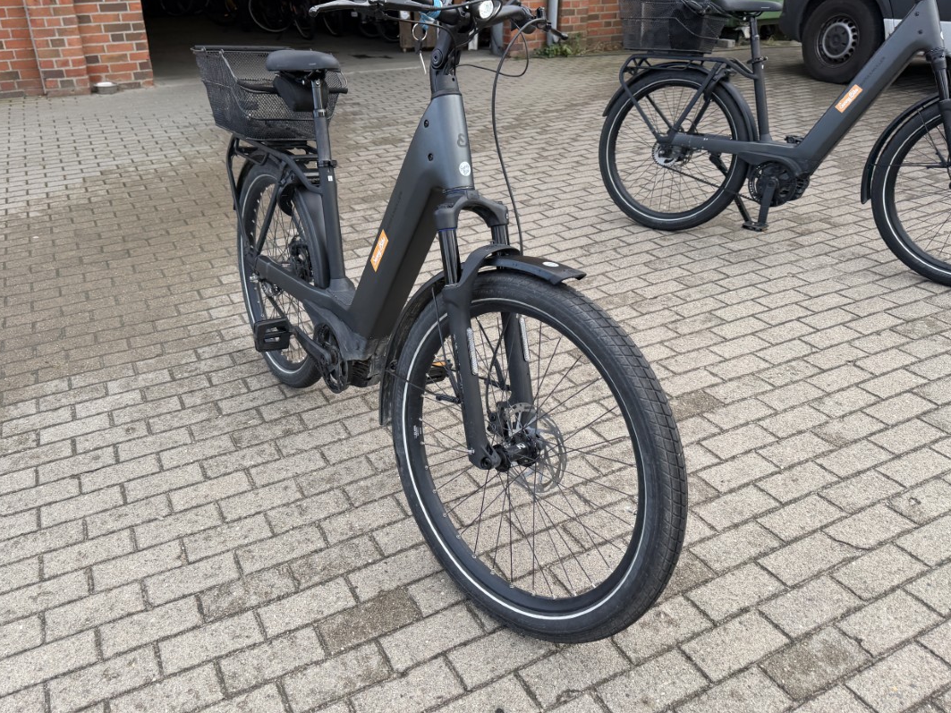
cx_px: 436
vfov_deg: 49.6
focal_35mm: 28
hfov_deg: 63.4
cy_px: 313
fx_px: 769
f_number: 1.78
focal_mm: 6.76
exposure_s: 1/414
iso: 80
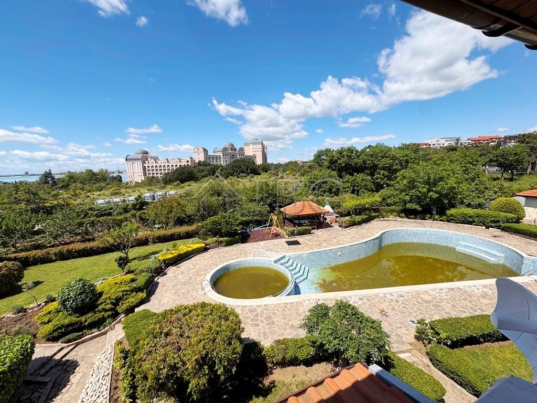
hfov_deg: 102.1
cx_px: 268
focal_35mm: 14
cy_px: 202
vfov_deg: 85.7
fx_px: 217
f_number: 2.2
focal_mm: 2.22
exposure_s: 1/2208
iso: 50
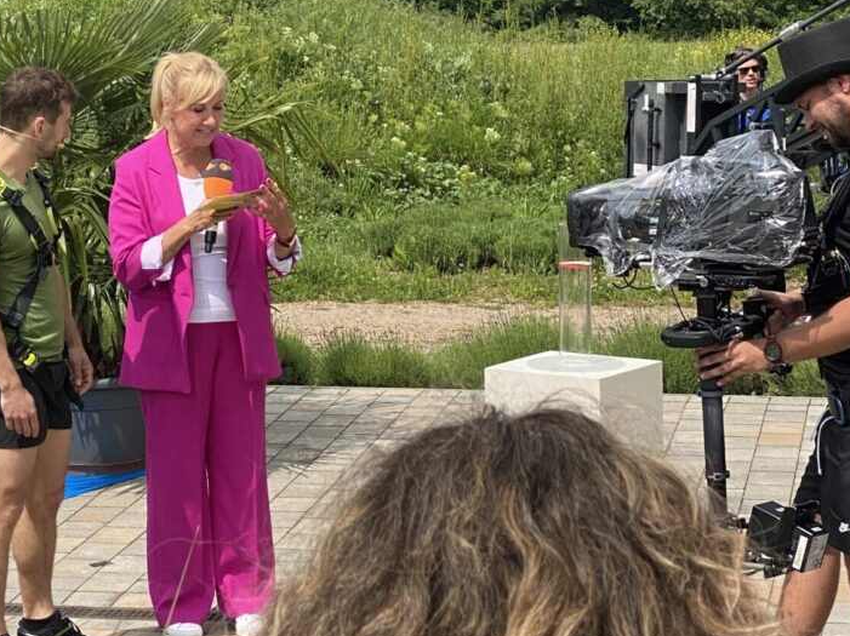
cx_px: 413
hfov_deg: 33.8
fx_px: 1399
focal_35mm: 57
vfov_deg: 25.6
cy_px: 333
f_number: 2
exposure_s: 1/1712
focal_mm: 6
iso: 20
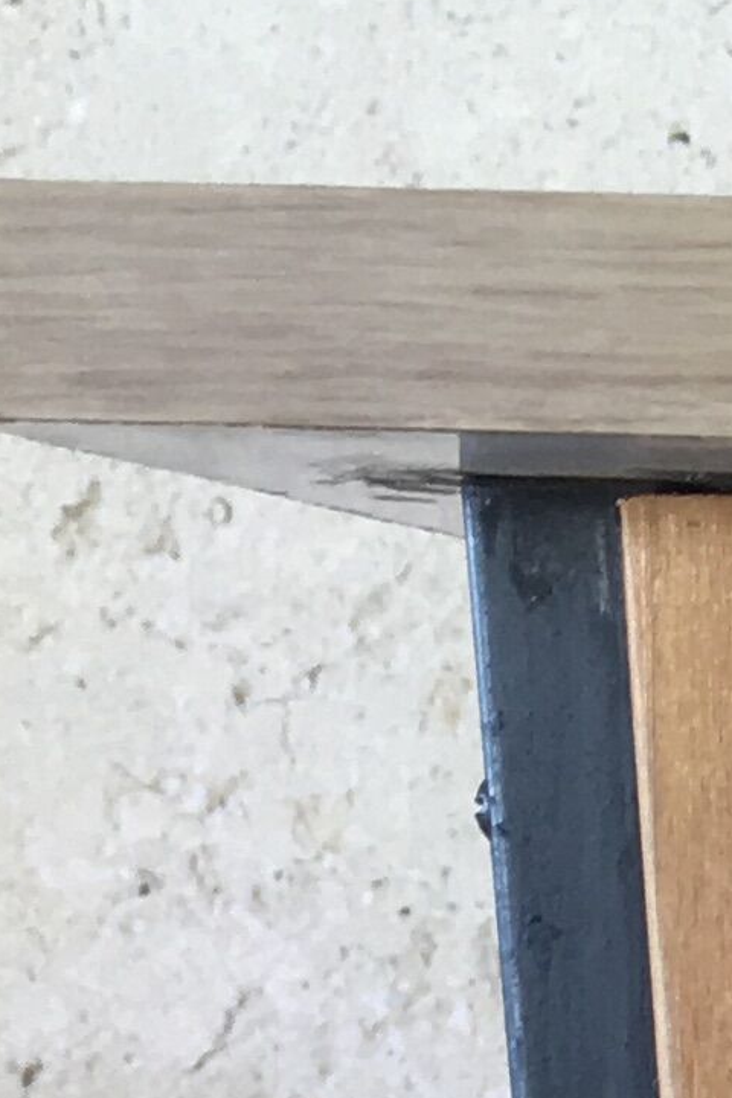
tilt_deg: -14.6
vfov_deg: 10.8
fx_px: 5154
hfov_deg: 7.3
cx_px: 2054
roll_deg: -1.6
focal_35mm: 169
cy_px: 2377
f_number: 2.2
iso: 25
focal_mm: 4.15
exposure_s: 1/50
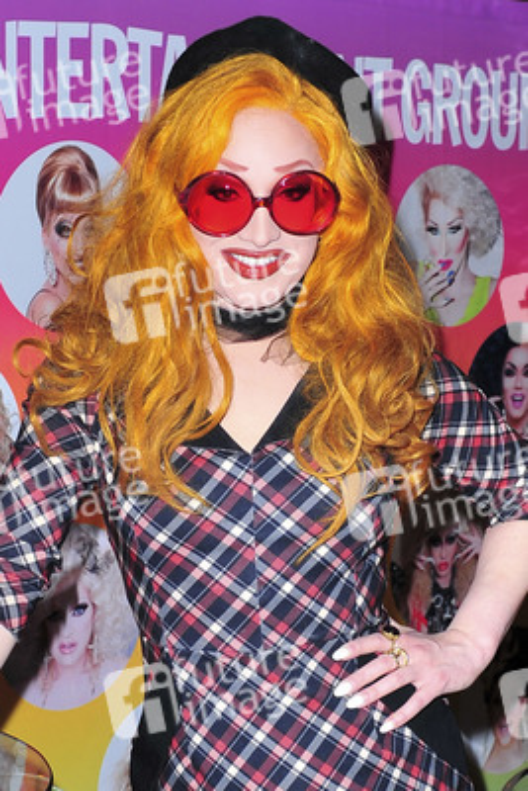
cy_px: 396
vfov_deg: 58.7
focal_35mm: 32
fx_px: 703
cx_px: 264
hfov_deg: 41.1
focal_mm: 32
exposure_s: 1/320
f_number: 4
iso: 400
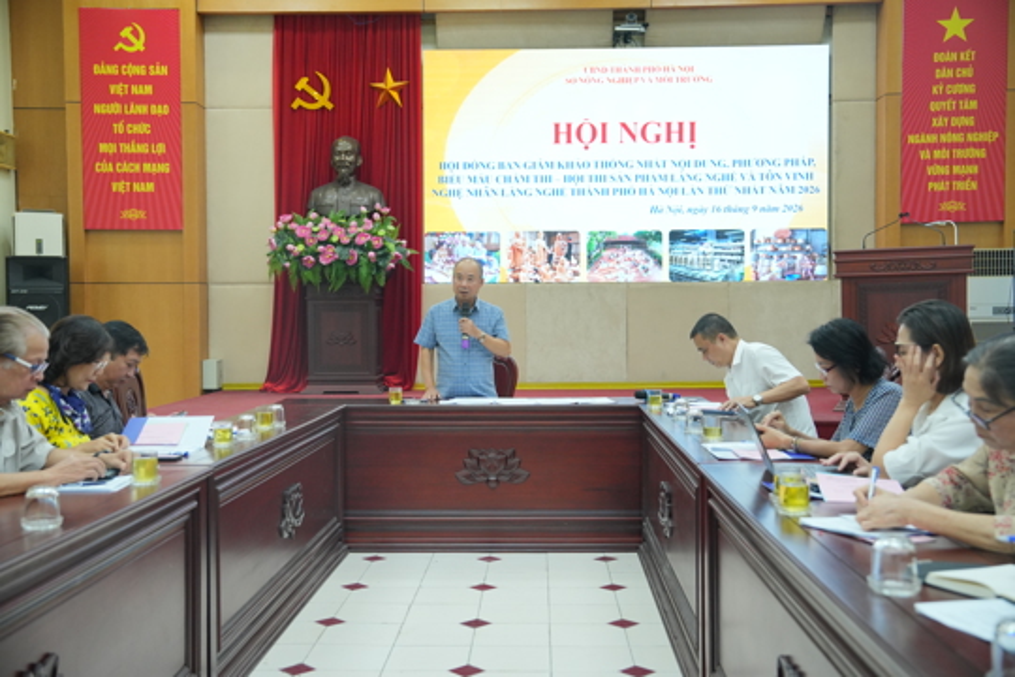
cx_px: 508
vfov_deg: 34.2
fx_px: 1099
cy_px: 338
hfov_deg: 49.6
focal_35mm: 39
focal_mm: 39
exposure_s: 1/200
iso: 2000
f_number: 3.5
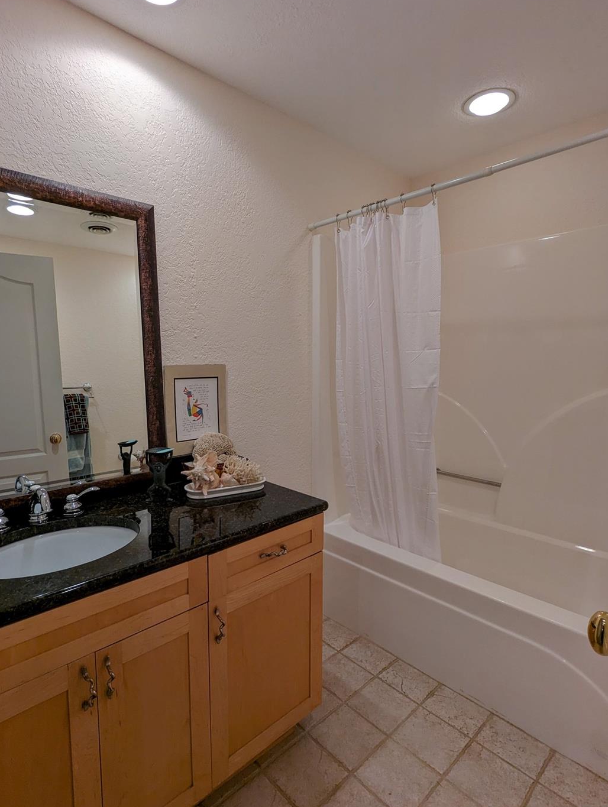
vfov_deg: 87.7
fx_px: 420
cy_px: 407
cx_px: 291
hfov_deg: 71.7
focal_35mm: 18
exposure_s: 1/40
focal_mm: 2.35
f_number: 2.2
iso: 57
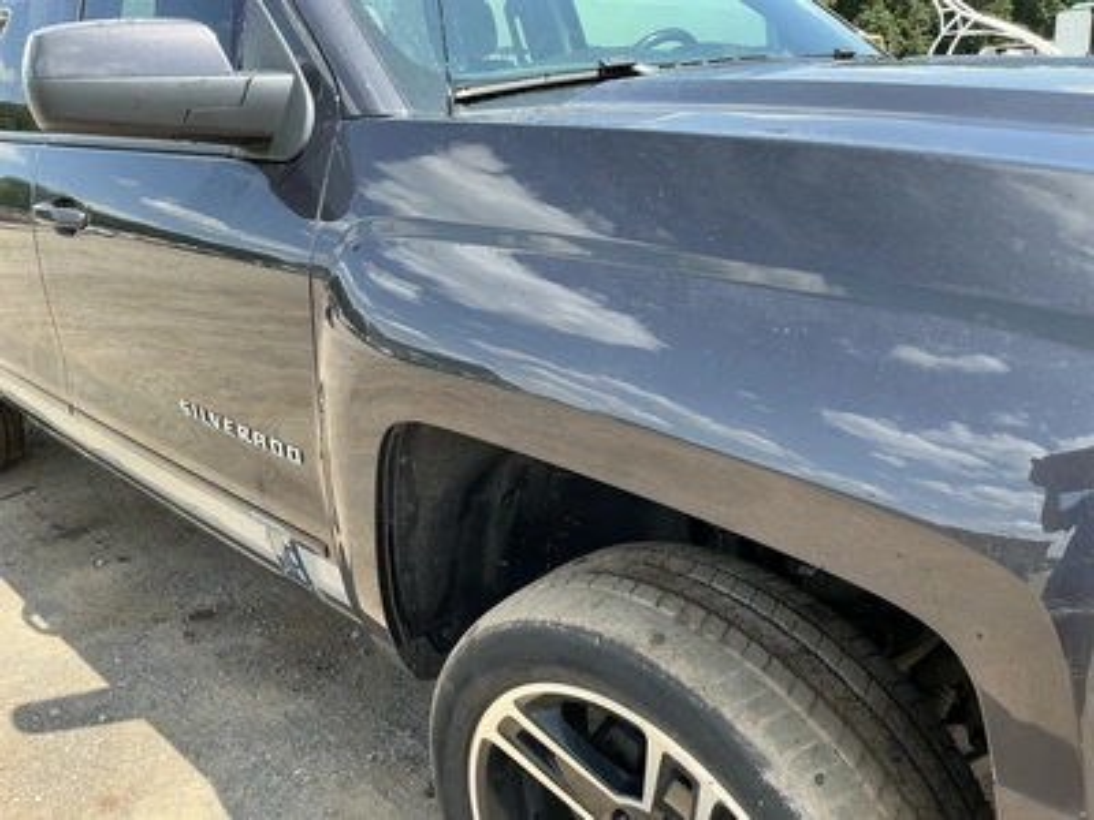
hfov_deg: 63.4
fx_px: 885
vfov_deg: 49.7
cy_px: 410
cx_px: 547
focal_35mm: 28
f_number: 1.8
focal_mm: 3
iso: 25
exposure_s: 1/329
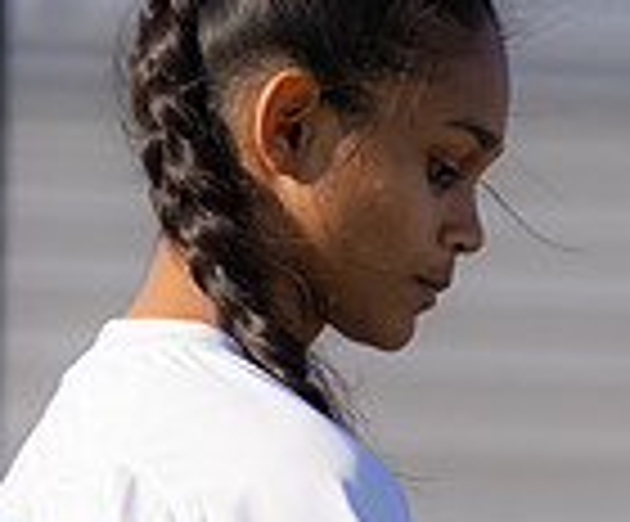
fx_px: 11515
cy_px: 860
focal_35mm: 609
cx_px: 1146
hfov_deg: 3.1
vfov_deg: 2.6
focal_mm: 136
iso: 200
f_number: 2.8
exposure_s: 1/3200
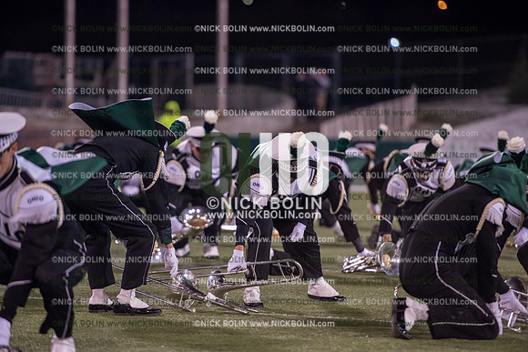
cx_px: 264
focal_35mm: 200
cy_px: 176
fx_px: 2934
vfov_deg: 6.9
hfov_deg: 10.3
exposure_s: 1/1250
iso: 2500
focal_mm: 200
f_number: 2.8
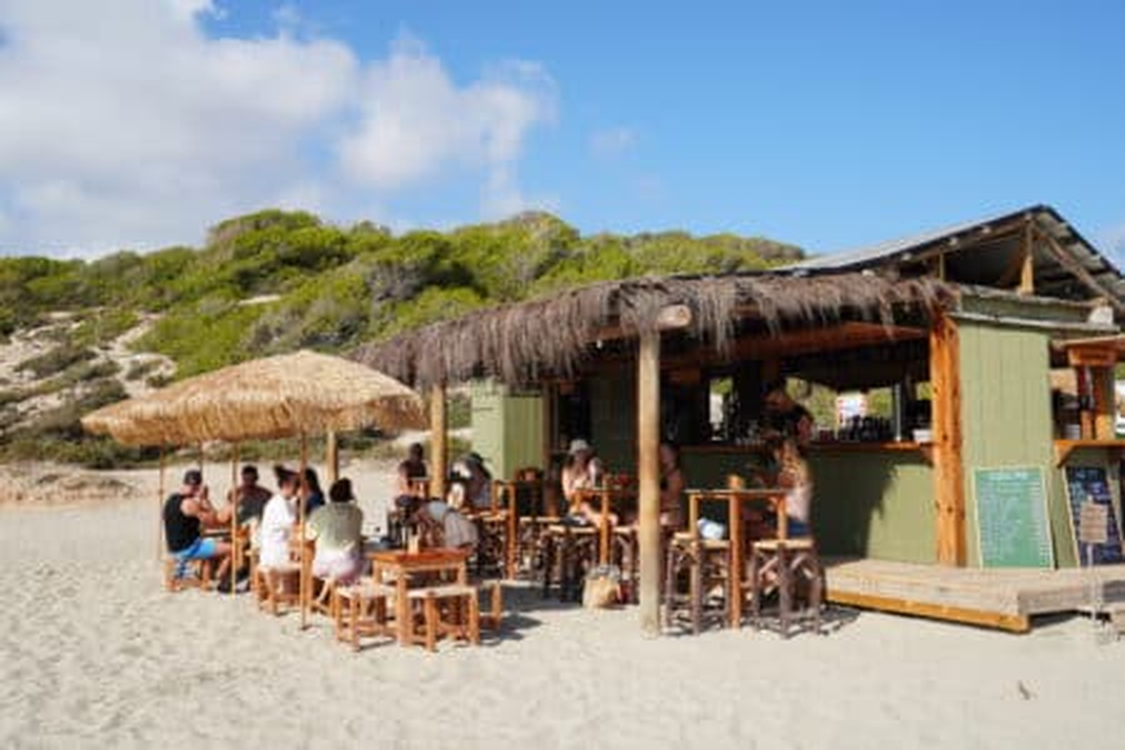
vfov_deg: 36.9
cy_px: 375
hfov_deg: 53.1
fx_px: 1125
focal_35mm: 36
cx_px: 562
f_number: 11
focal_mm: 24
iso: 100
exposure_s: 1/160
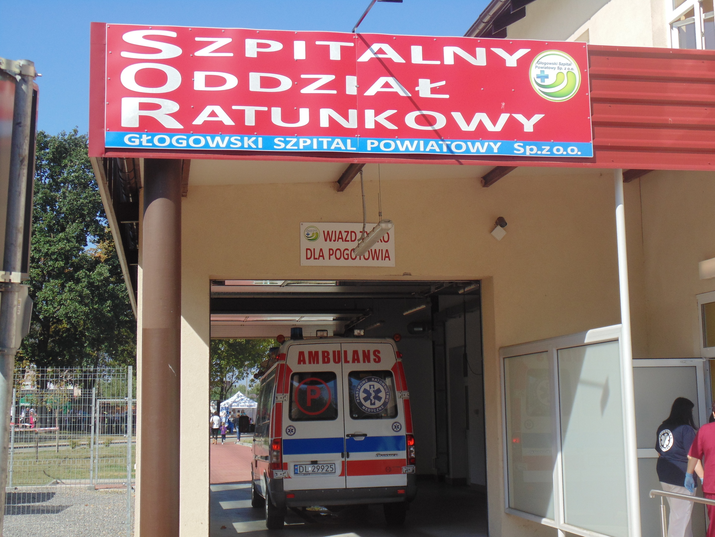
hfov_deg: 36.2
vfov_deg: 27.5
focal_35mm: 53
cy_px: 268
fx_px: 1095
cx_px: 358
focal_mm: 9.5
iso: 80
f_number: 3.9
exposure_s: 1/500
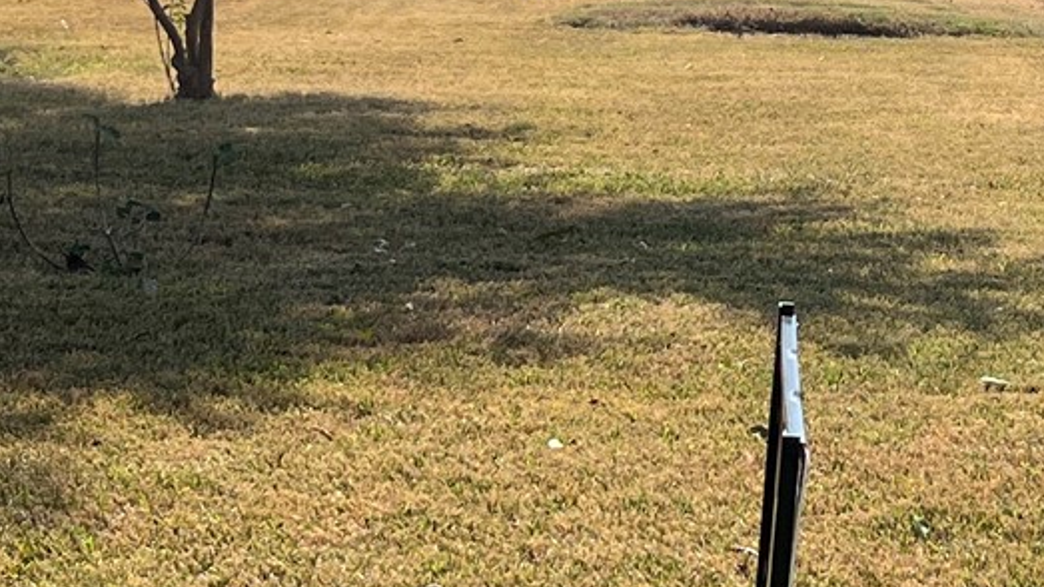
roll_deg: -1.0
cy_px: -124
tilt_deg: -0.6
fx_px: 3072
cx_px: 956
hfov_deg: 18.9
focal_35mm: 111
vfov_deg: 10.7
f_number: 1.6
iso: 50
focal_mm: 5.1
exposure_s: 1/4854
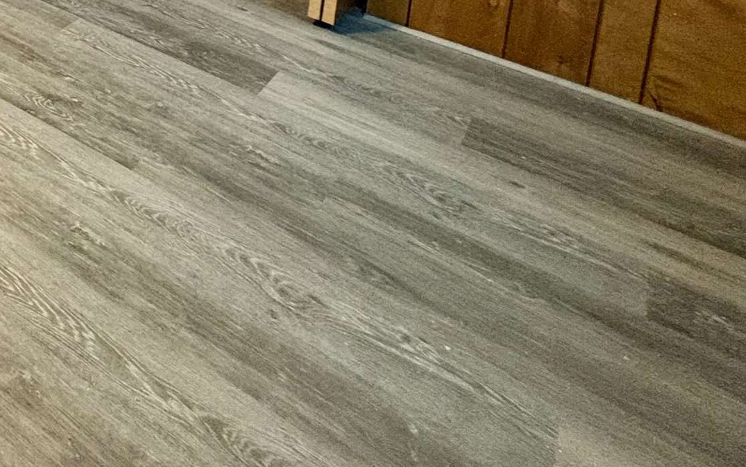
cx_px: -194
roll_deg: -2.1
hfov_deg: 35.3
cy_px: -304
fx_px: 834
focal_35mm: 41
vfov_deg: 22.7
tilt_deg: -6.2
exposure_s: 1/60
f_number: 2.2
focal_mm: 2.22
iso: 500
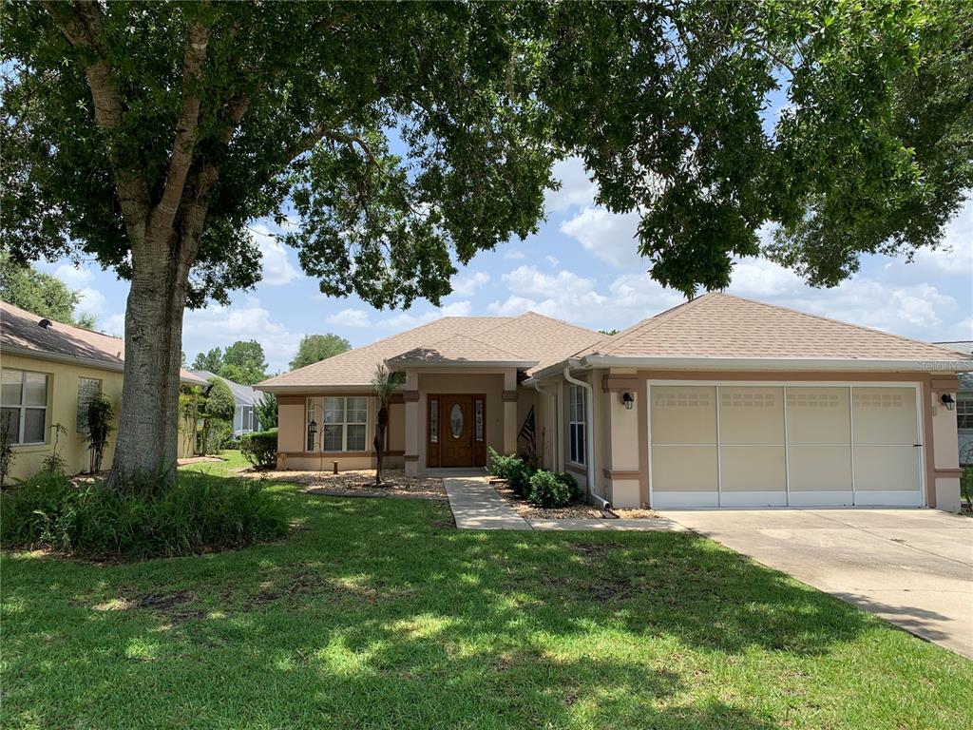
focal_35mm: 26
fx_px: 731
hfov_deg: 67.3
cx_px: 486
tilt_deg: +4.5
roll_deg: -0.3
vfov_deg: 53.1
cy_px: 365
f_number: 1.8
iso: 25
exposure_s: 1/1513
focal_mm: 4.25
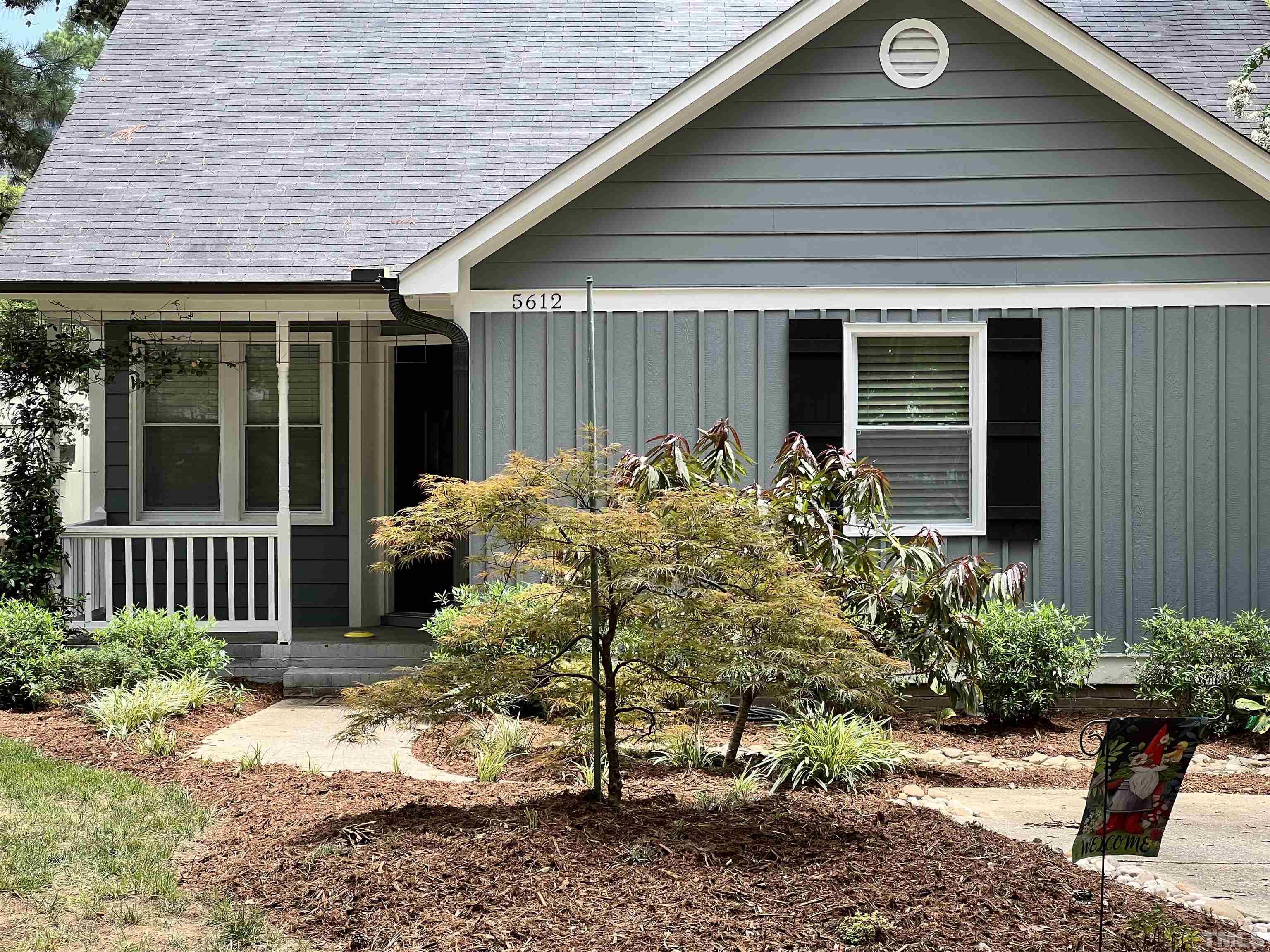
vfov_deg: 19.1
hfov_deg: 25.3
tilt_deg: -1.3
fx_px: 2825
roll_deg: +0.4
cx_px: 635
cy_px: 476
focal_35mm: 77
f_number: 2.8
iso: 32
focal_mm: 9
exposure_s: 1/112
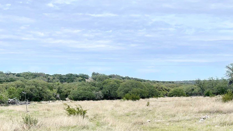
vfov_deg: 17.1
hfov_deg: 31.9
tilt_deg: -13.0
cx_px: 116
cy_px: 172
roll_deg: +0.4
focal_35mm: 66
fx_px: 408
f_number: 1.6
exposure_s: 1/3165
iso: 32
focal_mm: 5.1
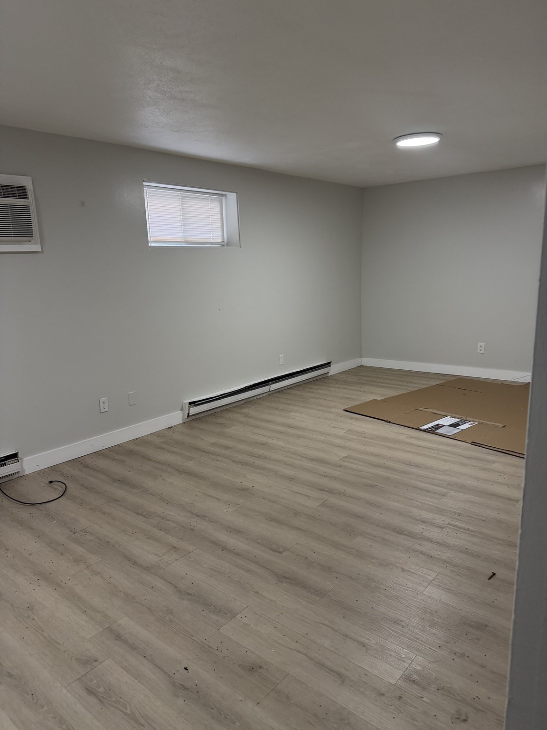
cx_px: 274
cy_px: 365
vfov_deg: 71.6
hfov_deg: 56.8
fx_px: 506
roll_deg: +1.9
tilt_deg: -12.0
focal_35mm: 24
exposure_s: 1/99
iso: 200
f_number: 1.78
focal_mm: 6.76
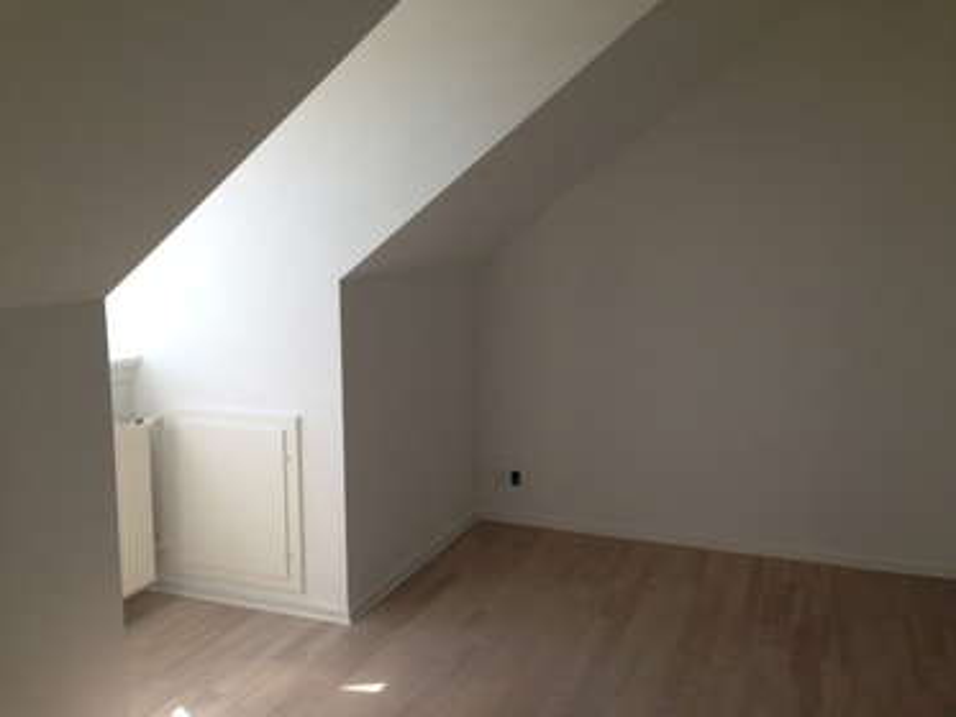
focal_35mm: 33
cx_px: 478
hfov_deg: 55.3
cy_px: 358
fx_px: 912
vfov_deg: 43.0
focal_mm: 4.13
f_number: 2.4
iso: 64
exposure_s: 1/382
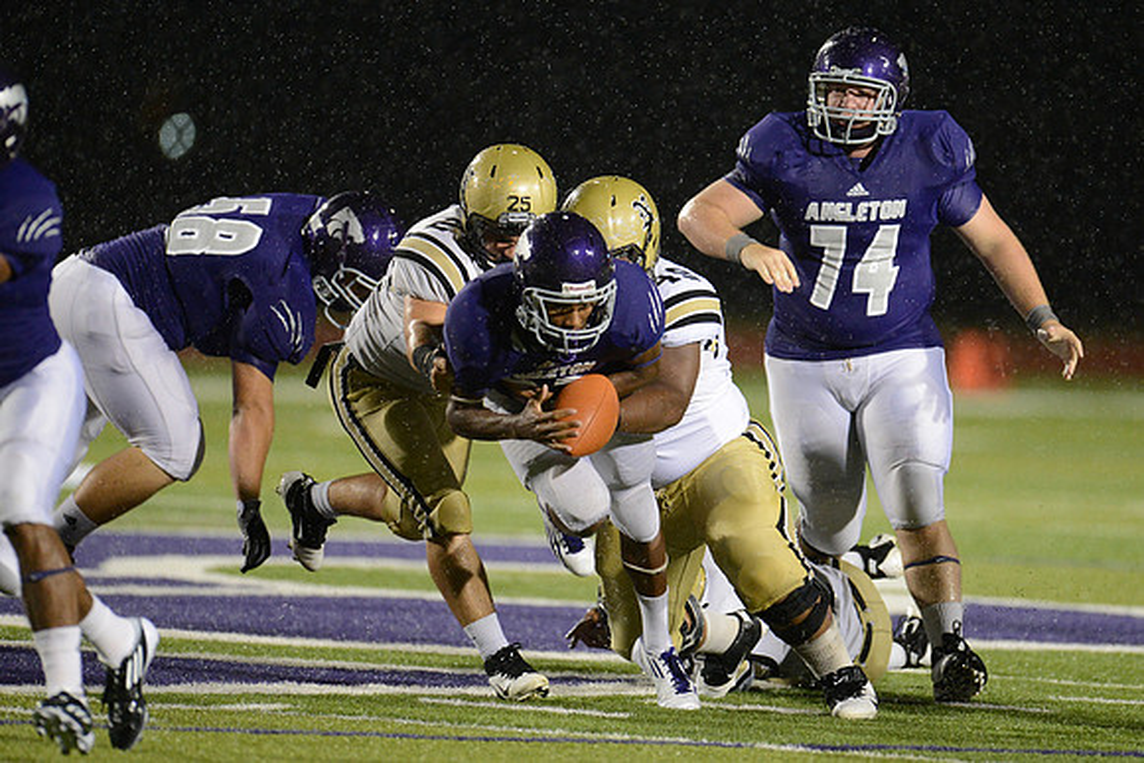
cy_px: 382
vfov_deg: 3.4
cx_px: 572
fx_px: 12713
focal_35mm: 400
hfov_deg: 5.2
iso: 5000
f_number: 2.8
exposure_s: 1/1250
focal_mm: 400
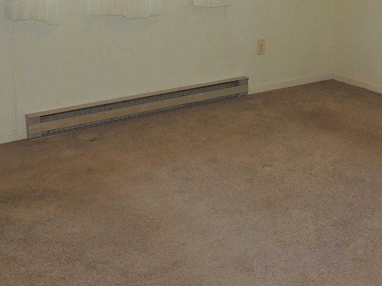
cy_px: 13
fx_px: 618
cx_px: 255
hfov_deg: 34.0
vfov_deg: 25.1
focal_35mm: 56
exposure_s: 1/40
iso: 250
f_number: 3.1
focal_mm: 4.9
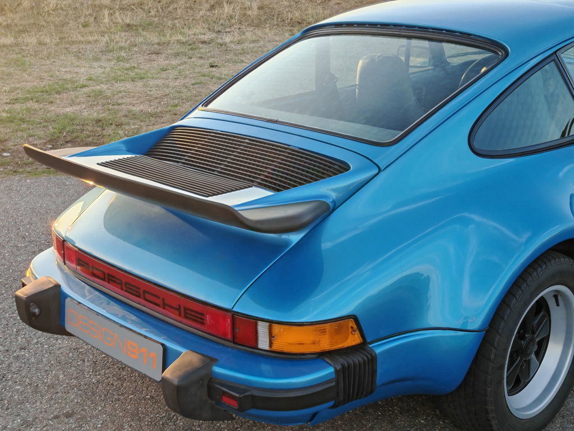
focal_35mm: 52
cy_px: 216
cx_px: 287
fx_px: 862
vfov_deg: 28.0
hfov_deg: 36.8
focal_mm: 5.4
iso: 50
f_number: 1.6
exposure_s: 1/250
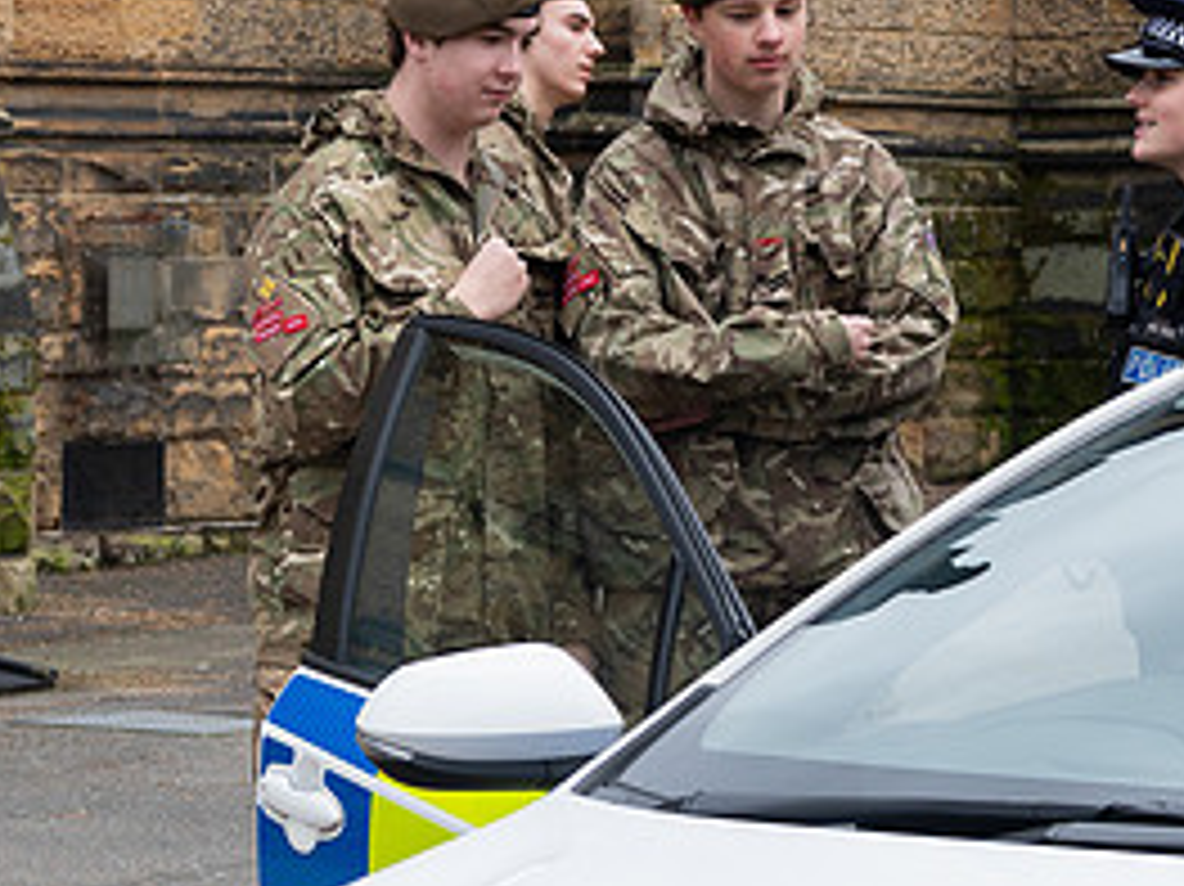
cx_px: 637
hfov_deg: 10.9
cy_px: 643
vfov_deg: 8.1
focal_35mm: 182
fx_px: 6222
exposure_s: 1/250
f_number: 8
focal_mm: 70
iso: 400
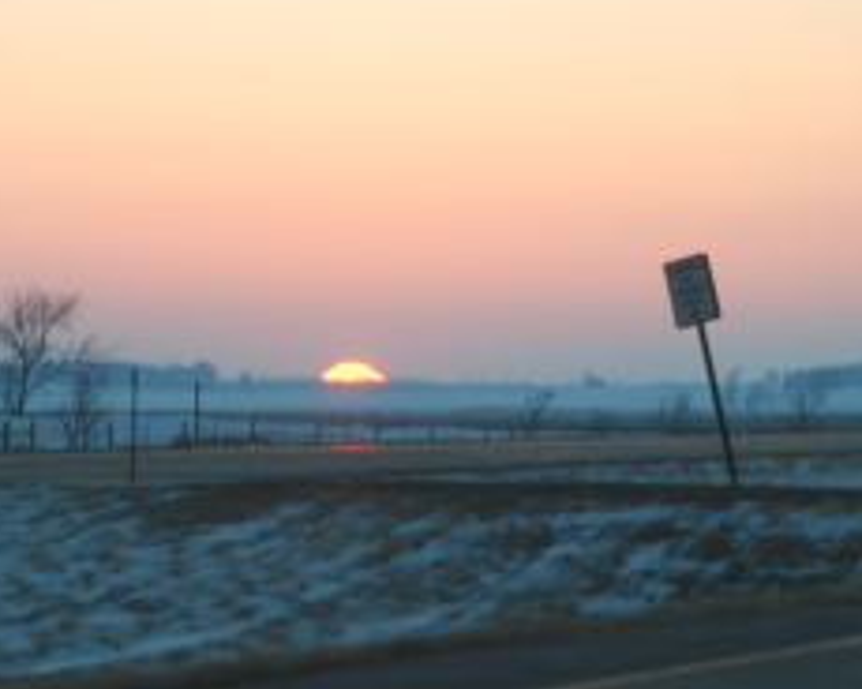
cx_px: 397
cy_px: 341
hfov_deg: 6.5
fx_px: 7552
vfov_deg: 5.2
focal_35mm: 296
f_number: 5.6
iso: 400
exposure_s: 1/100
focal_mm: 100
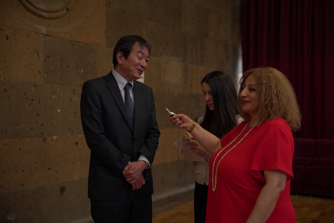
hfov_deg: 39.6
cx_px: 167
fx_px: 464
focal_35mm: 50
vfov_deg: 27.0
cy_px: 112
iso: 2500
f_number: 2.8
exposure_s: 1/160
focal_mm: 50
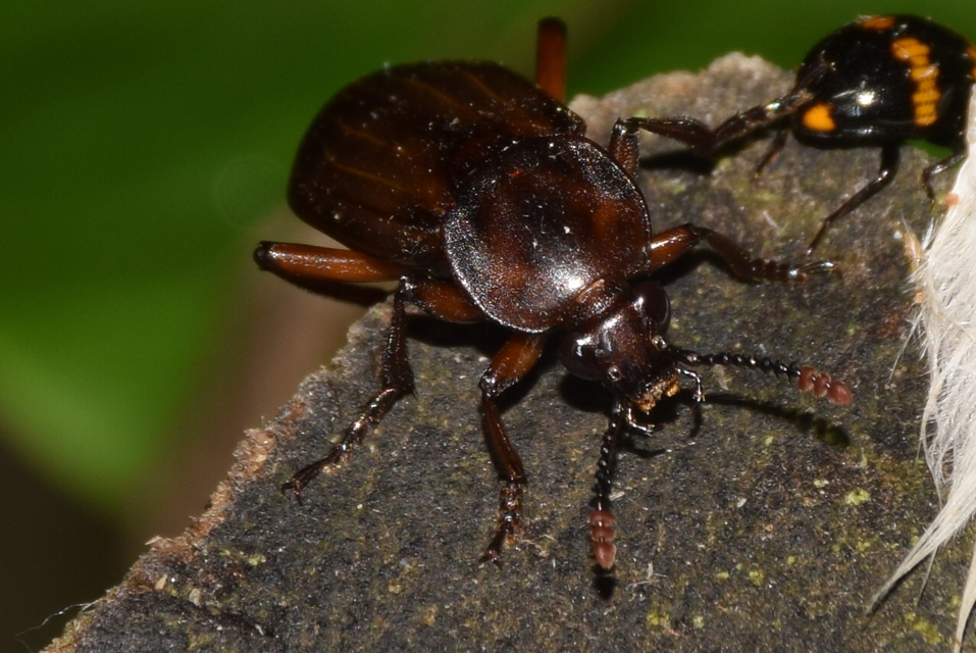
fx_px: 5291
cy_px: 326
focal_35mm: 195
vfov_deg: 7.1
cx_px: 488
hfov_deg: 10.5
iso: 100
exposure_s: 1/60
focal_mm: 130
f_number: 13
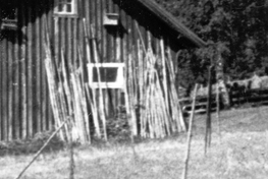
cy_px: 42
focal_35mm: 479
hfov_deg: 4.3
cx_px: 323
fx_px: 3570
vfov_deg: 2.9
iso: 100
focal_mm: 105
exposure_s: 1/250
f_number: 11
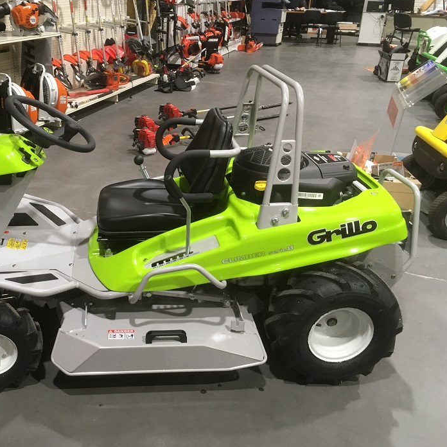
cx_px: 149
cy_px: 220
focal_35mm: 35
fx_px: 511
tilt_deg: -26.6
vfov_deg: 47.2
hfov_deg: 46.5
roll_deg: -2.0
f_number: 2.2
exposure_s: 1/33
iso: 160
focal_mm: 4.15
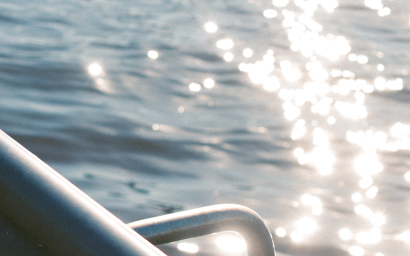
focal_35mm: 148
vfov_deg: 8.9
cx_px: 117
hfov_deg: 14.1
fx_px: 1654
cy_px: 177
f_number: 4
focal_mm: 26
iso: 160
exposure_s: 1/250
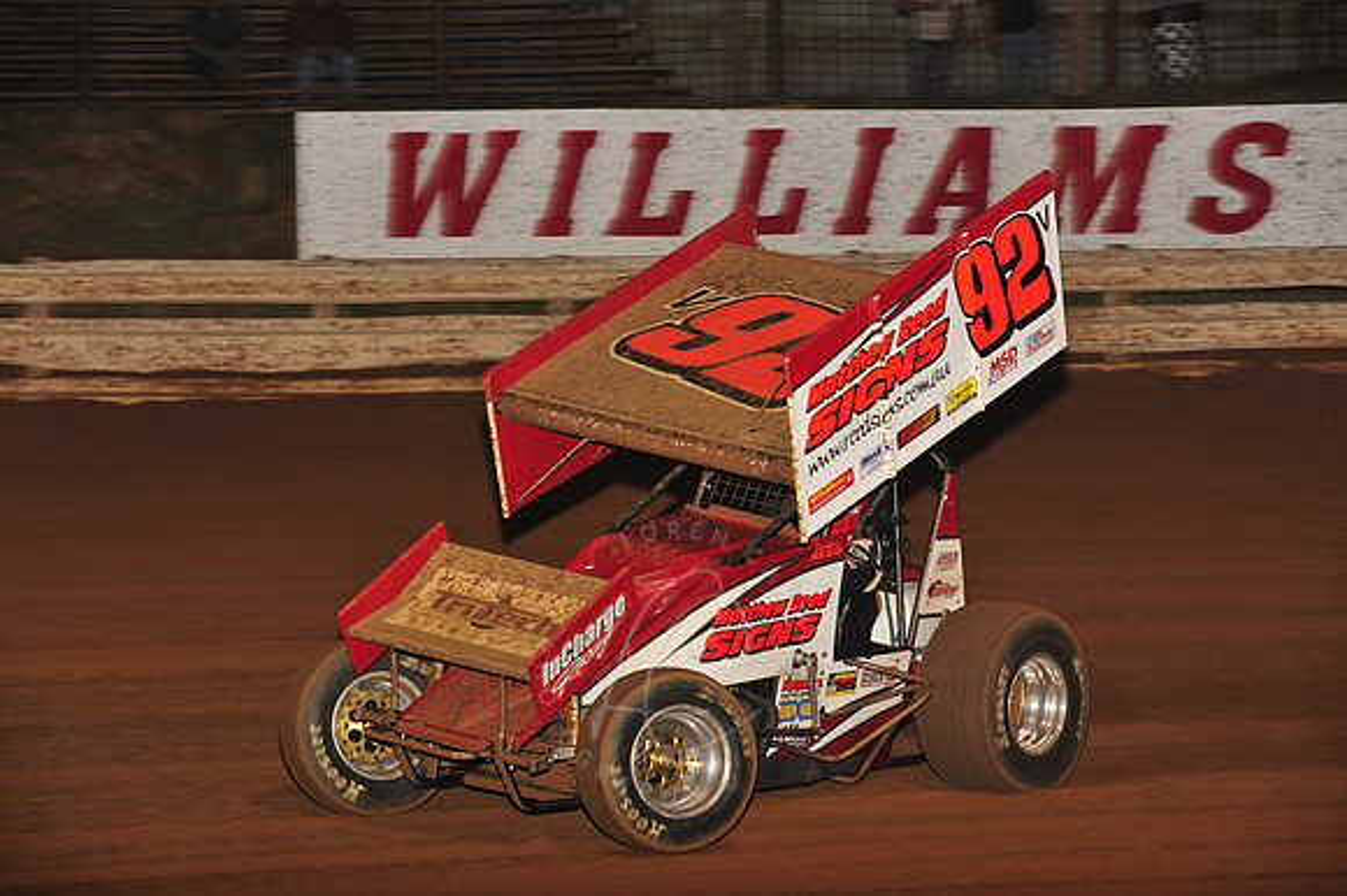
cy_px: 448
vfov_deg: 11.0
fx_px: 4674
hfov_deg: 16.4
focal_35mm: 125
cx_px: 674
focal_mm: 125
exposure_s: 1/320
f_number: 7.1
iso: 1000
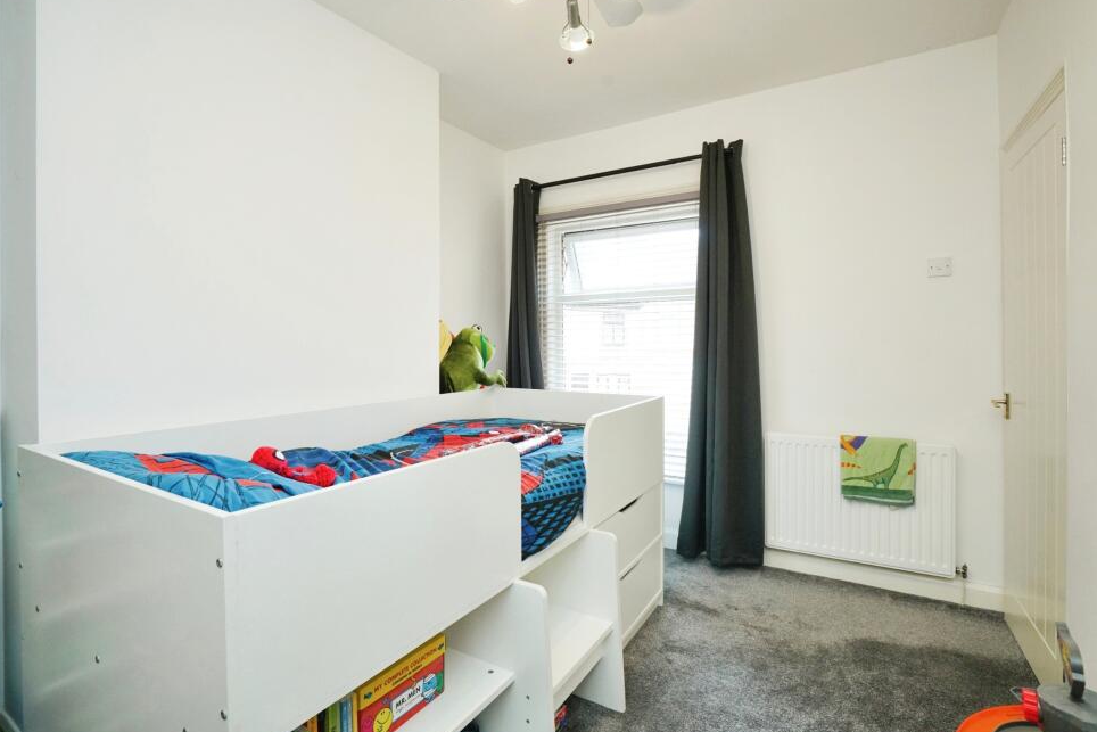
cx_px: 535
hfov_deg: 93.2
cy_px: 355
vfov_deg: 70.4
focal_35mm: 17
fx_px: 518
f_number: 8
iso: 1600
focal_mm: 16
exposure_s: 1/80
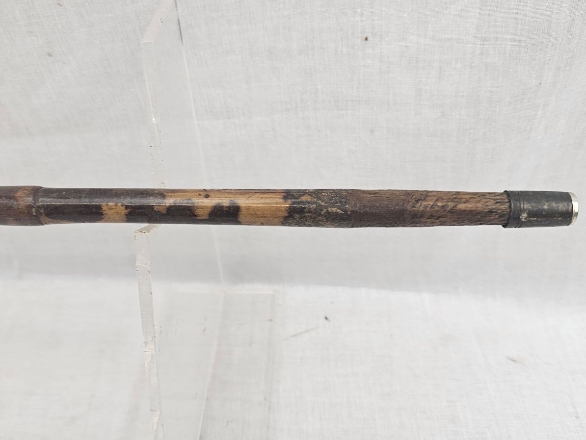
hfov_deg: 56.5
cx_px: 248
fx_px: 542
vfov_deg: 44.2
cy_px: 235
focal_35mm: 32
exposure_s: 1/100
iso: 40
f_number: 1.7
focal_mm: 6.3
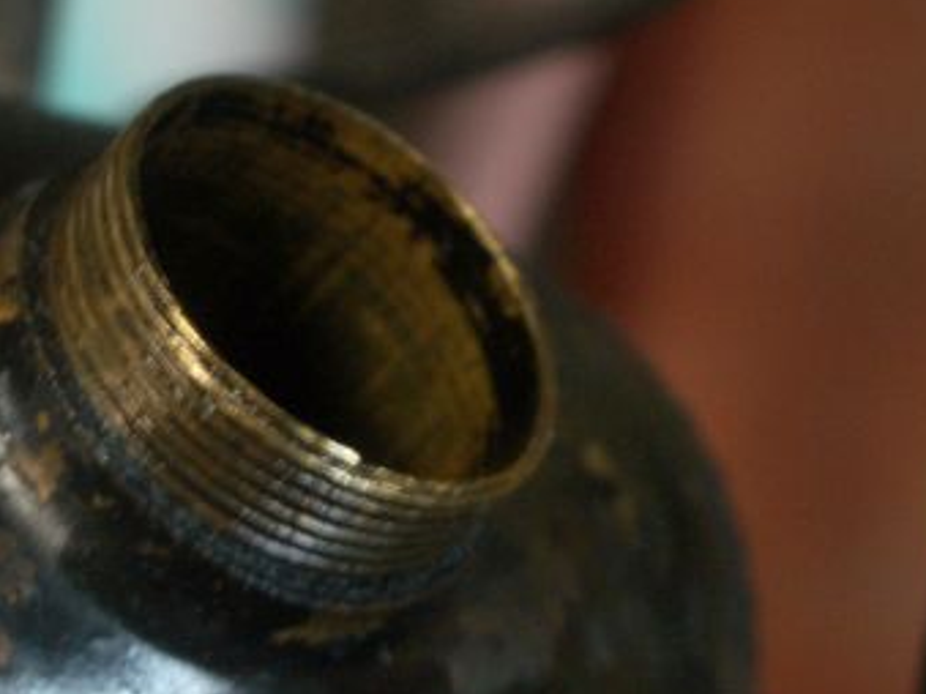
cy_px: 503
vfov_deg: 12.6
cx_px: 213
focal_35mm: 117
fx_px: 3129
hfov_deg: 16.7
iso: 100
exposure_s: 1/8
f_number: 3.5
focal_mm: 10.2
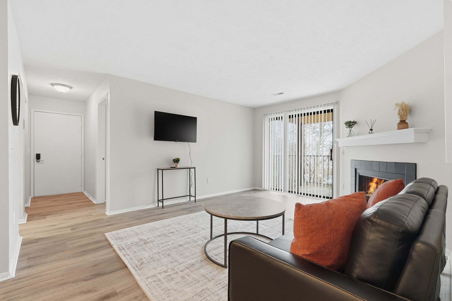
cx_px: 226
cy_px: 150
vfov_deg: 72.0
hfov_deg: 95.0
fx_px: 207
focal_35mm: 16
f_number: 8
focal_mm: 16.5
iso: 400
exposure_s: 1/50
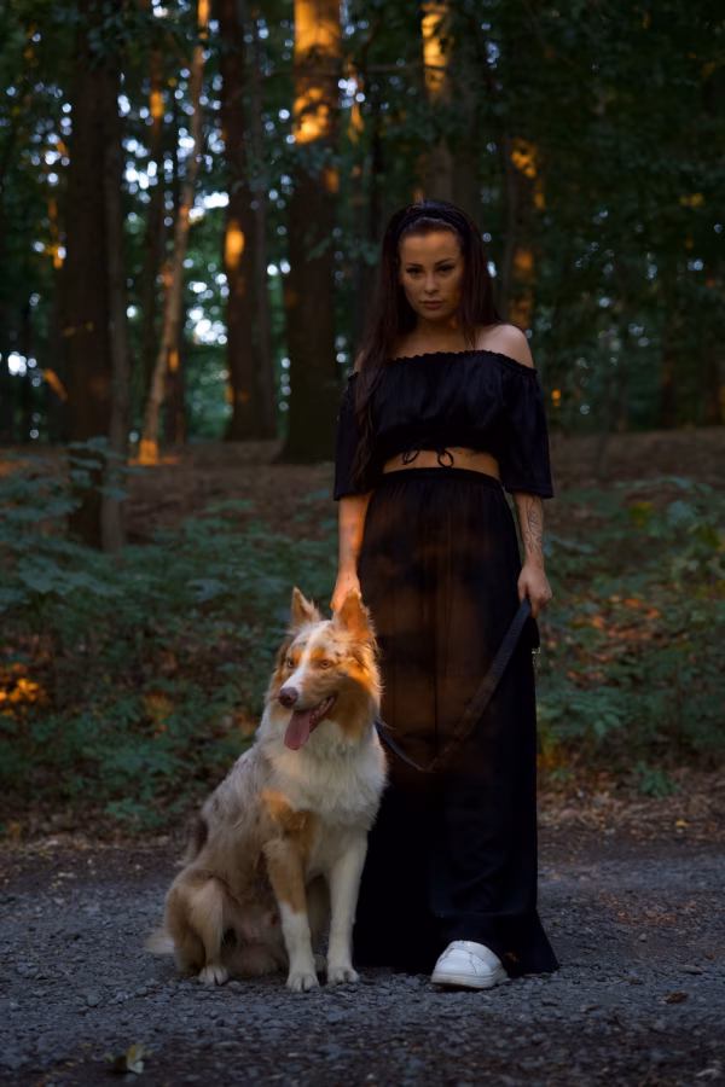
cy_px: 544
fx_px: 1812
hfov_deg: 22.6
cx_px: 362
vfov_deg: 33.4
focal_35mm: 60
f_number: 2.8
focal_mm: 60
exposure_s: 1/60
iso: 1250
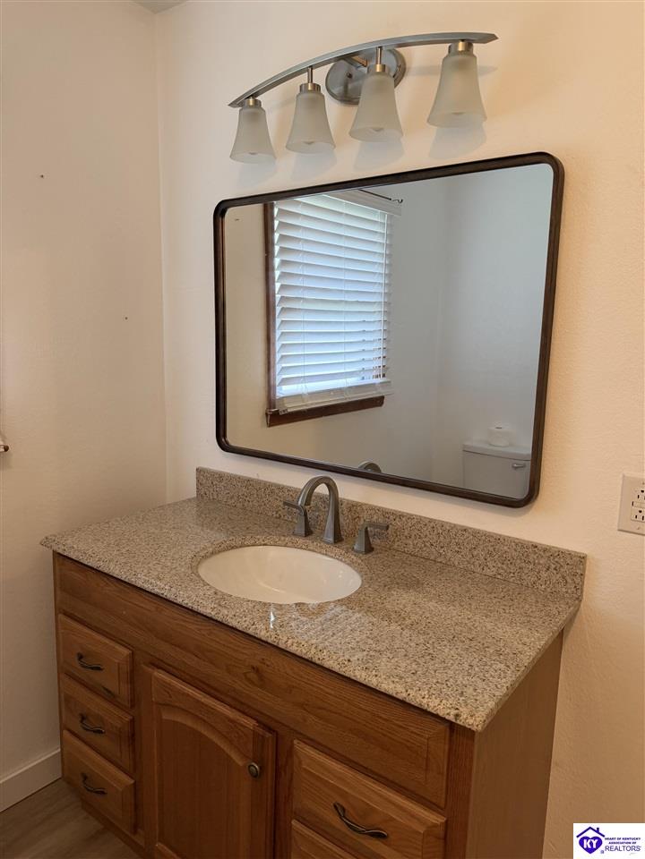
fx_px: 596
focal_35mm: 24
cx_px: 322
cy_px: 430
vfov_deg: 71.6
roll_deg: -2.2
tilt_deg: -9.2
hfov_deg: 56.8
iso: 200
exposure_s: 1/60
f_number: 1.78
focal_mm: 6.76
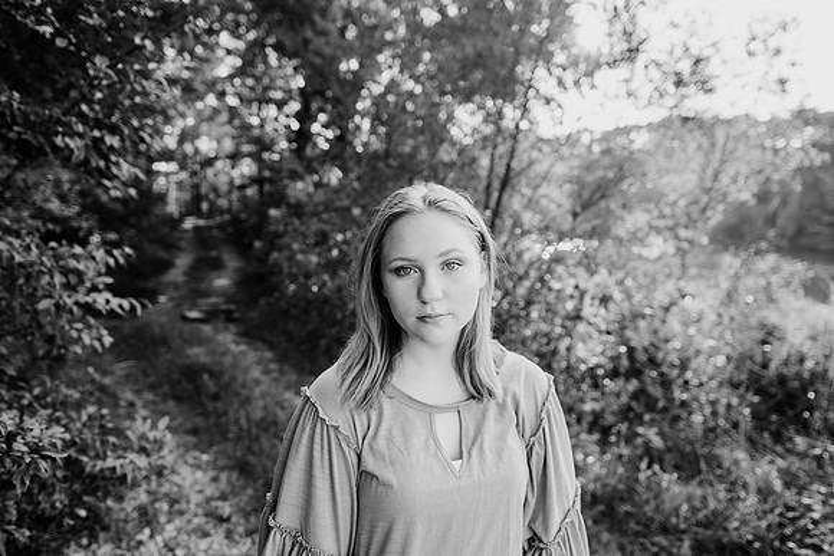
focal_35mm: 24
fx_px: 556
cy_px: 278
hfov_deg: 73.7
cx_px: 417
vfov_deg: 53.2
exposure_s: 1/800
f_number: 2.8
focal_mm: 24
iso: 250
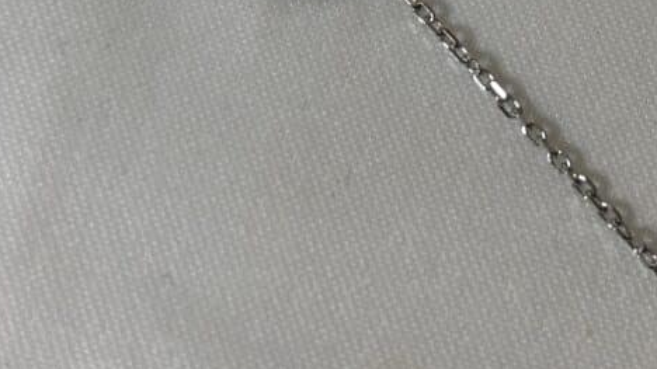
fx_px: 2160
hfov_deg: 17.3
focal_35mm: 124
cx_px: 345
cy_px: -174
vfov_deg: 9.5
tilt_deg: -69.8
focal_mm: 5.96
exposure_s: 1/178
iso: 32
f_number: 1.6
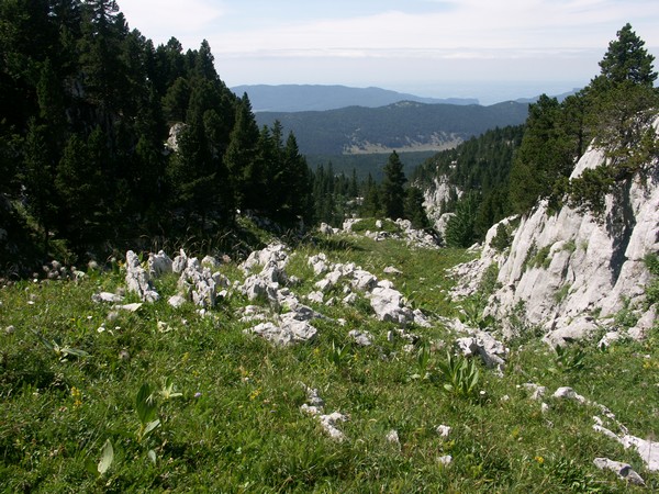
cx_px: 330
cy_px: 247
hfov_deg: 52.6
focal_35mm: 35
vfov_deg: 40.7
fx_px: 666
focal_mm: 8.91
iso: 64
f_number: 7.1
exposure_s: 1/250
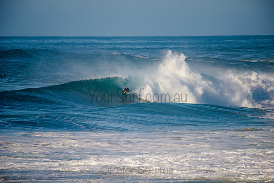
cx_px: 137
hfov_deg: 4.1
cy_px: 92
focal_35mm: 500
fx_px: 3806
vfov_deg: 2.8
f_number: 5.6
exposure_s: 1/1600
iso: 140
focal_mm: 500
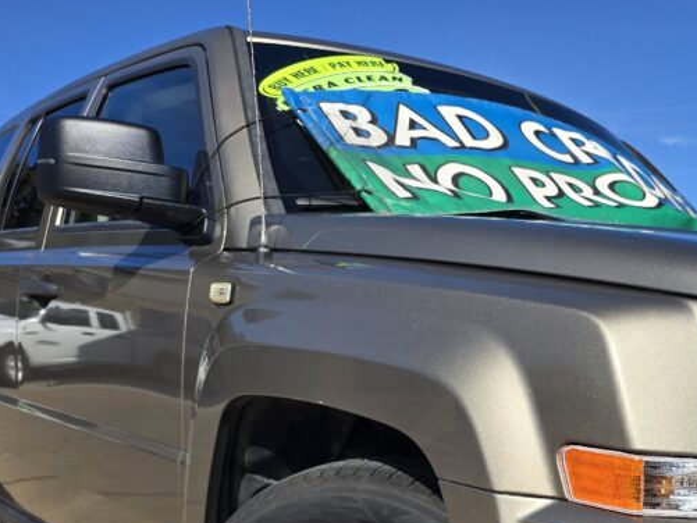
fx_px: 947
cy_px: 476
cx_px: 576
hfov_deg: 38.6
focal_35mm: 47
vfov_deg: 29.5
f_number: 1.7
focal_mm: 6.3
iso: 12
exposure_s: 1/1067
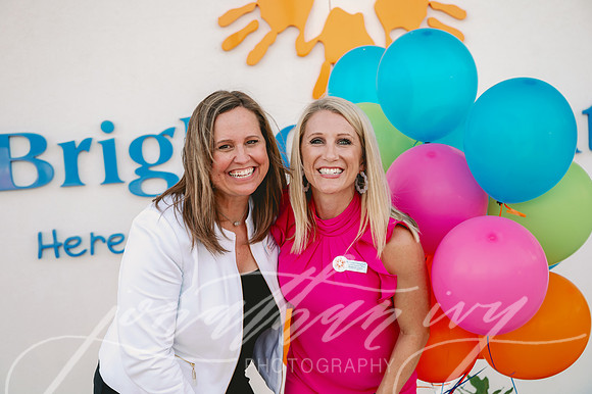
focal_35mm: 51
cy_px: 197
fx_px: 838
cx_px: 296
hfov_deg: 38.9
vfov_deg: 26.5
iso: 140
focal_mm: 51
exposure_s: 1/200
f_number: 4
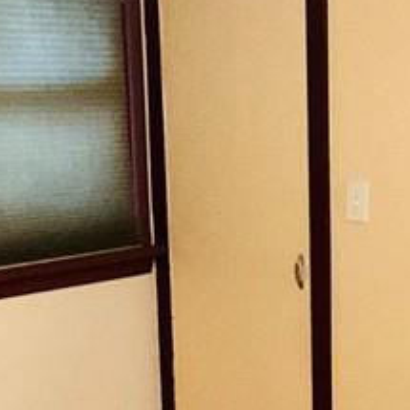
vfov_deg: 13.8
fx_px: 1635
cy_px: 507
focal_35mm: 122
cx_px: 420
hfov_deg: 14.1
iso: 500
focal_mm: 3
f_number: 1.8
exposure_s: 1/24
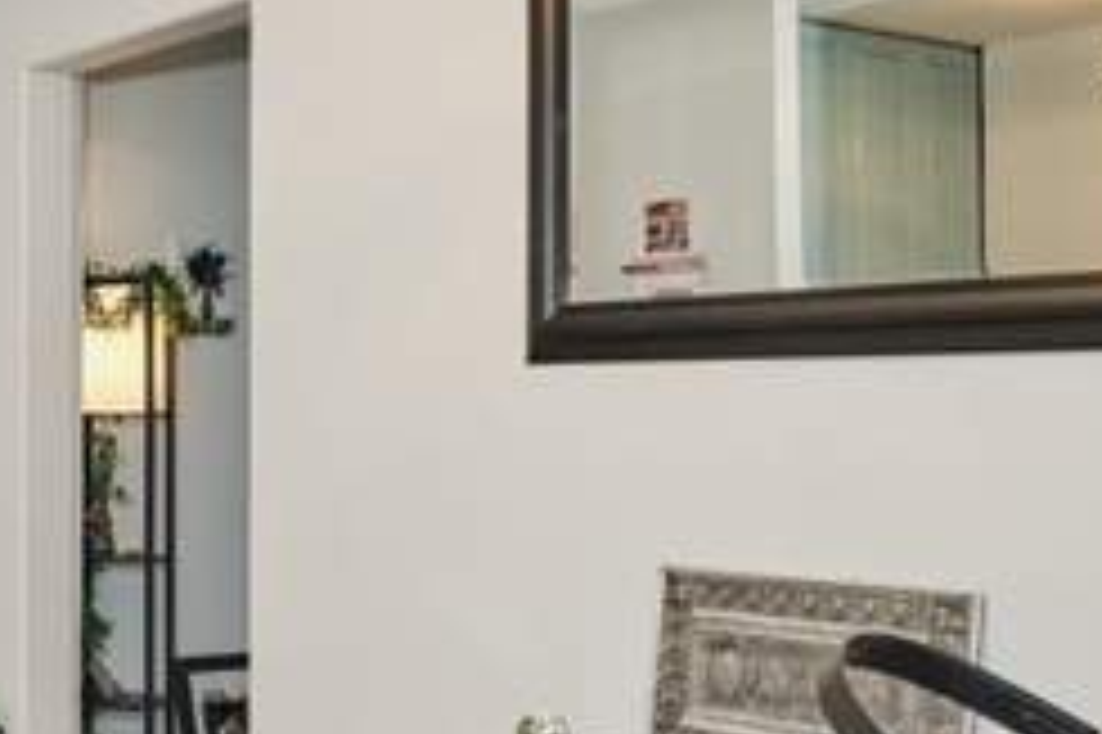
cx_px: -135
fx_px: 1499
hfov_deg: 34.4
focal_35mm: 49
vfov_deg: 27.4
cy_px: 439
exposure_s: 1/15
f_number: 8
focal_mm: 10
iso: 400
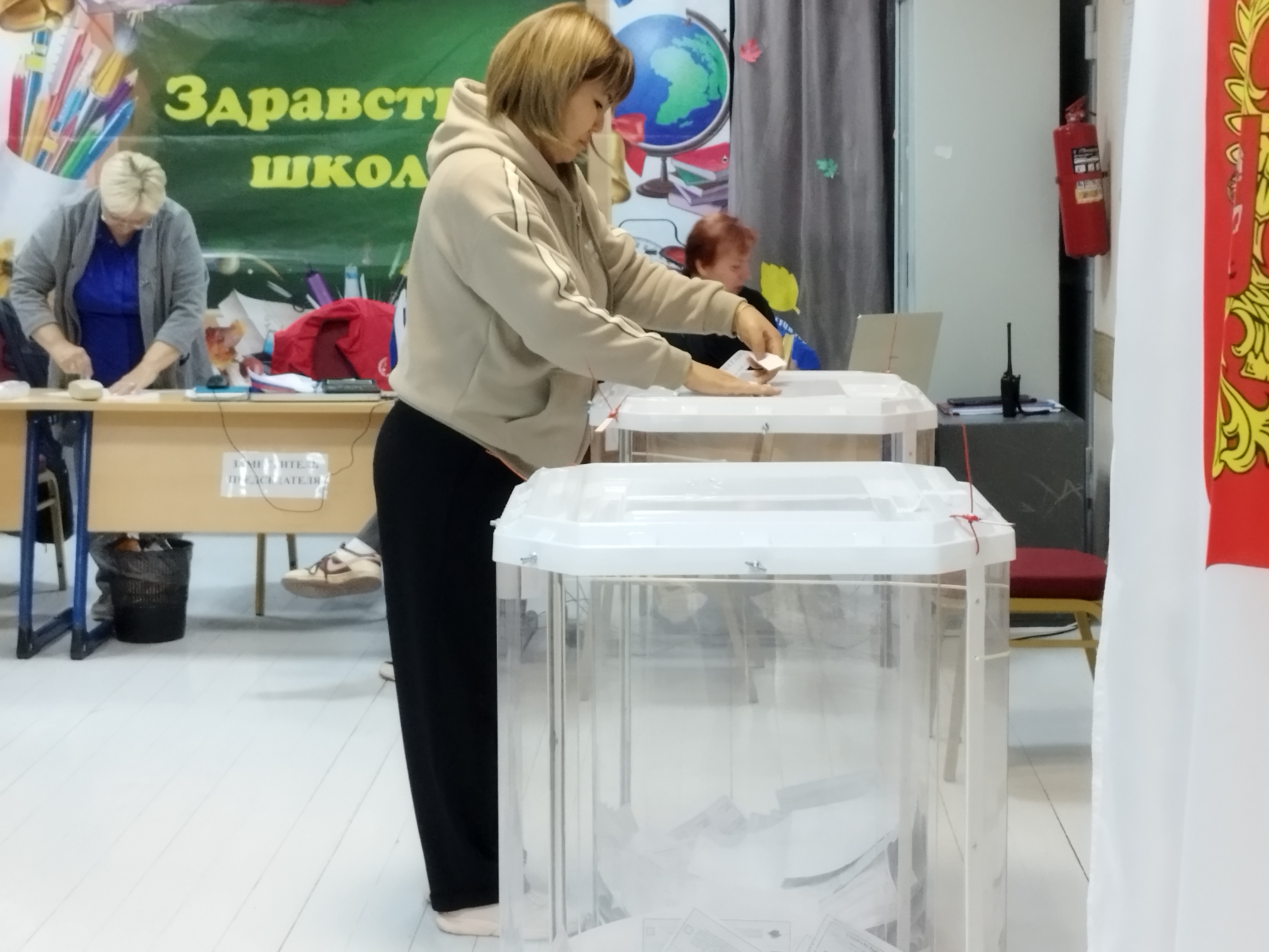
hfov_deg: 71.6
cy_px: 476
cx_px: 634
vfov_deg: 56.8
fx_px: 880
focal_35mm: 24
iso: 510
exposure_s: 1/50
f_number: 1.89
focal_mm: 5.89
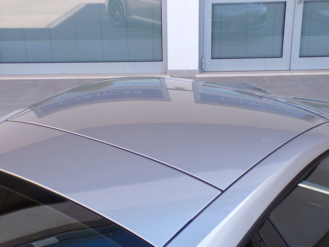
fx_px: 466
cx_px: 164
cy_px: 124
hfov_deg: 38.9
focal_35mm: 49
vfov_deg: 29.7
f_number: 3.5
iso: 100
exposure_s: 1/125
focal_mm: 8.7
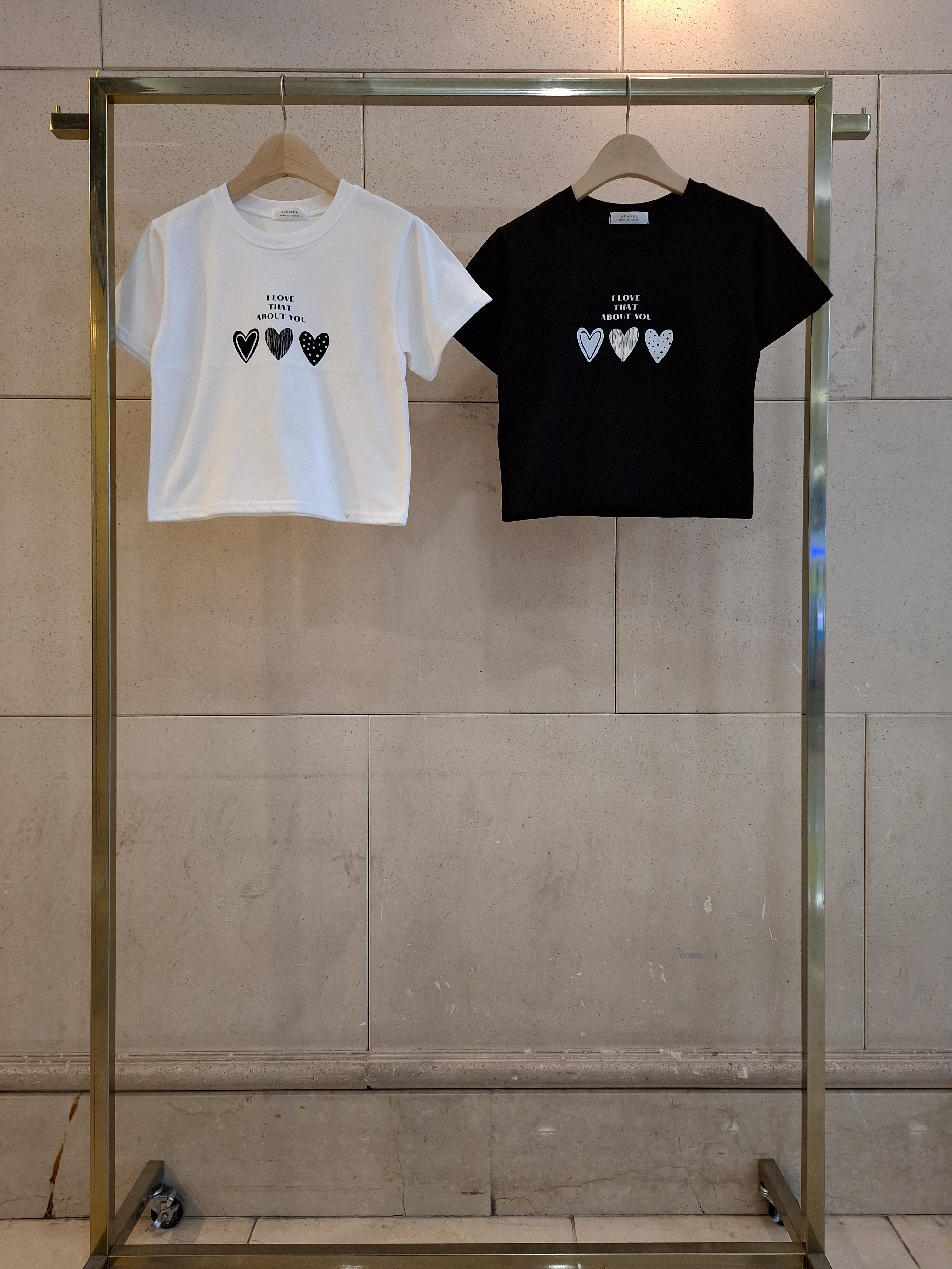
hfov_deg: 54.9
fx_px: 917
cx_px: 476
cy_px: 634
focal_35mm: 25
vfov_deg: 69.4
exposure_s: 1/120
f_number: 1.8
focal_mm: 5.23
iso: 250
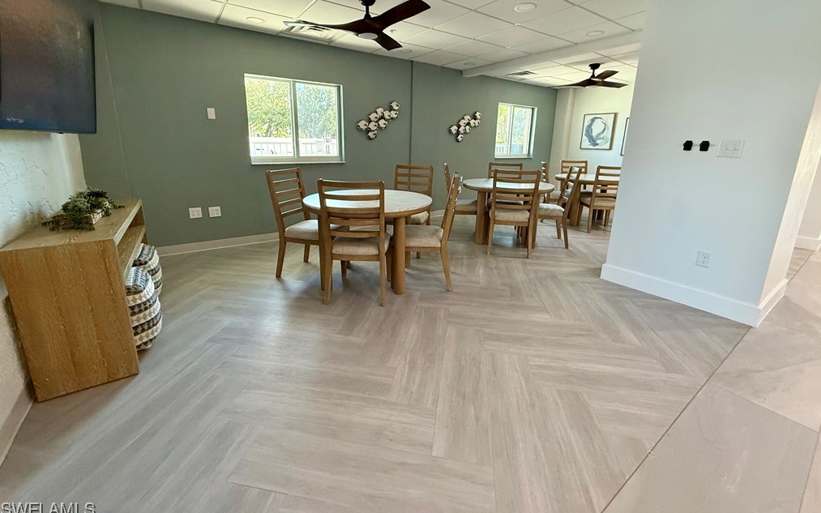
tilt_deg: -12.0
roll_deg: -0.9
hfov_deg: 101.5
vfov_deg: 74.3
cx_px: 411
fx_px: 336
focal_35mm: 15
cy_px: 216
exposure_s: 1/120
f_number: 2.2
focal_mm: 2.22
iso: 500
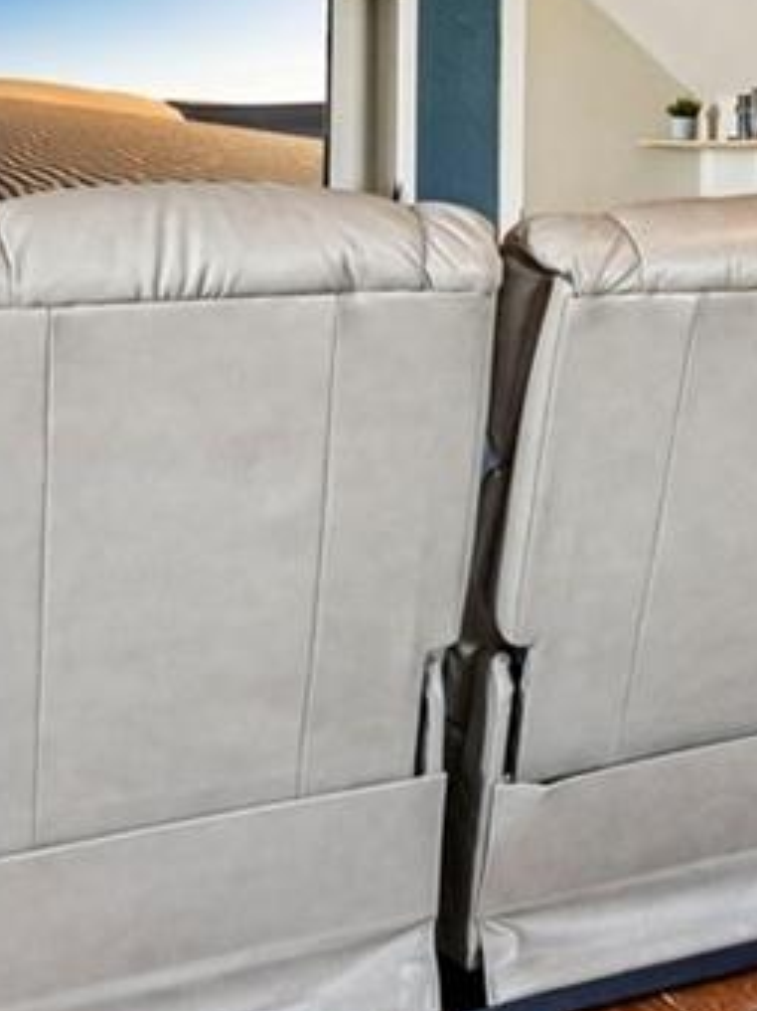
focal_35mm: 68
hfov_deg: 17.0
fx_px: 1984
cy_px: 164
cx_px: 1439
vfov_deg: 27.8
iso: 400
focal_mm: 10
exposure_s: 1/10
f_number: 8
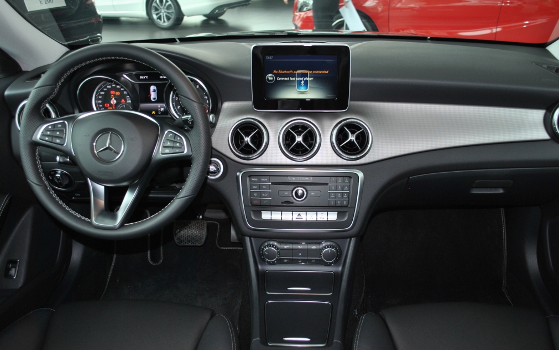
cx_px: 281
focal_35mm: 31
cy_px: 175
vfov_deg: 40.6
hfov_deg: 61.2
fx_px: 472
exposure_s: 1/60
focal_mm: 20
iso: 200
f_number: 3.8
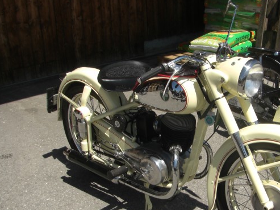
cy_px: 134
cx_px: 183
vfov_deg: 26.9
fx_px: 436
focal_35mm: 54
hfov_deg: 35.3
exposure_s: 1/400
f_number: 4.6
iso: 64
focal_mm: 6.3
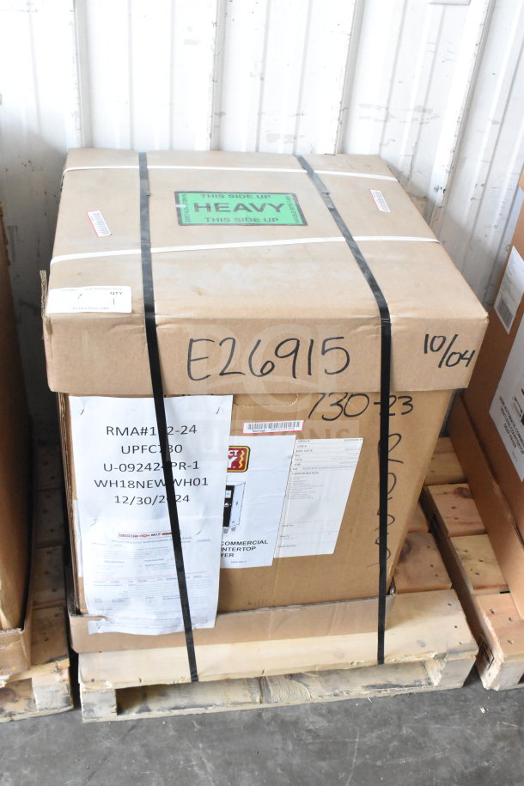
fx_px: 786
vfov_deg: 53.1
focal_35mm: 36
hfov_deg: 36.9
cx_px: 262
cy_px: 393
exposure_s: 1/320
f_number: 9
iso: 6400
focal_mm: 24
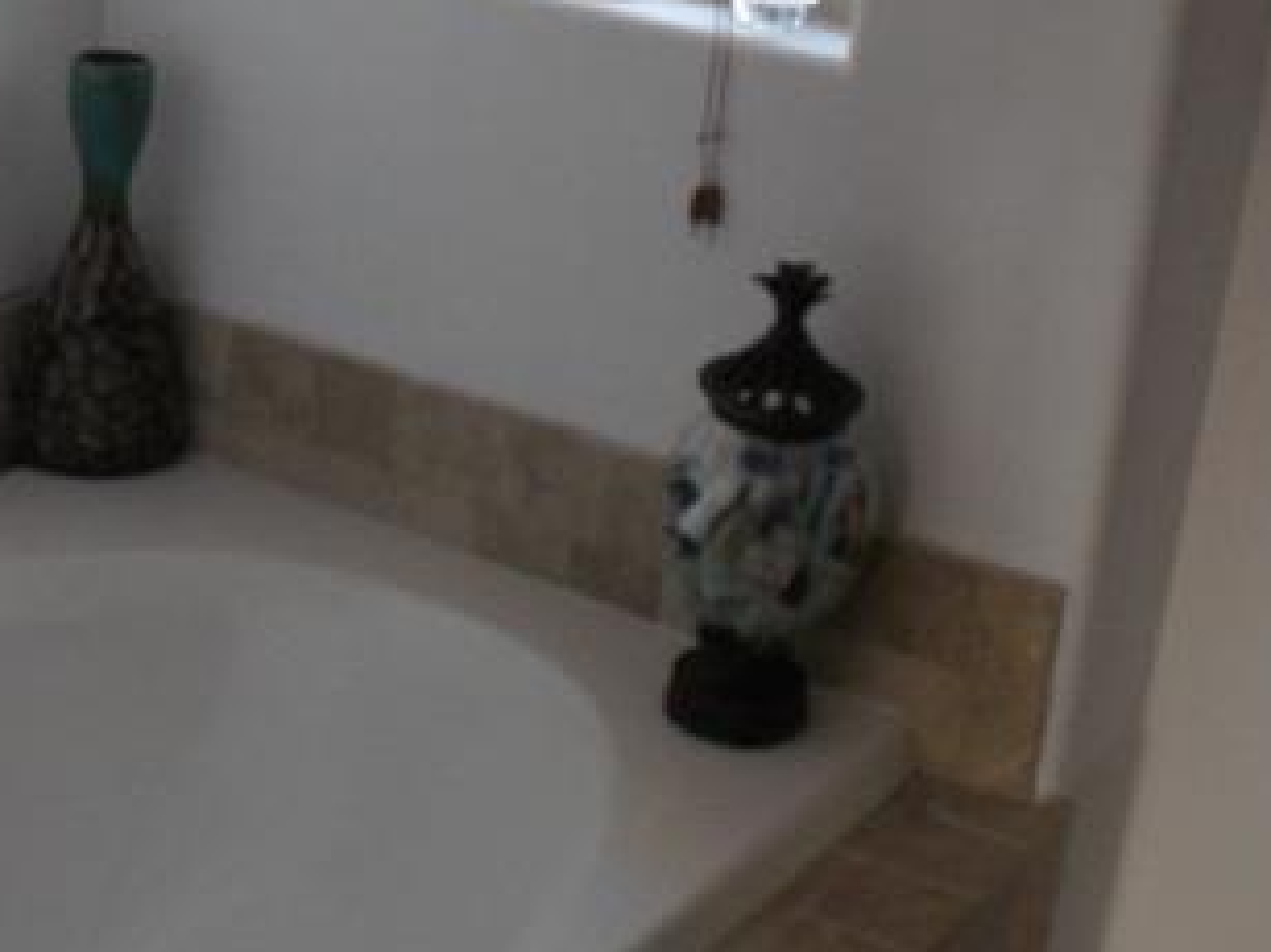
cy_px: 364
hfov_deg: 25.4
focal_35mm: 75
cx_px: 199
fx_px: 2753
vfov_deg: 19.6
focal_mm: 6.3
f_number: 3.1
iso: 400
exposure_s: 1/100
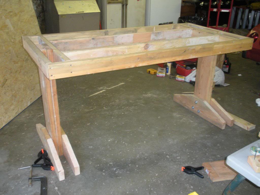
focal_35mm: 36
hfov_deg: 51.4
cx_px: 130
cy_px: 98
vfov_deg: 39.7
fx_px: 270
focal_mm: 6.3
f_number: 3.5
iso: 297
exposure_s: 1/30
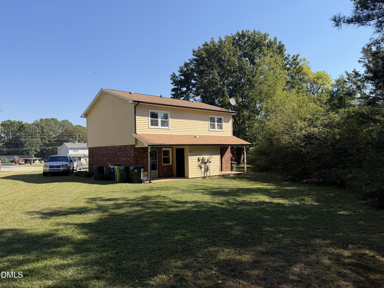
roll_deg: +1.3
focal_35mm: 24
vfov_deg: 56.8
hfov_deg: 71.6
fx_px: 266
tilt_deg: +2.0
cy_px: 144
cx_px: 192
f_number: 1.78
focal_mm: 6.76
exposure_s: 1/3145
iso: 80
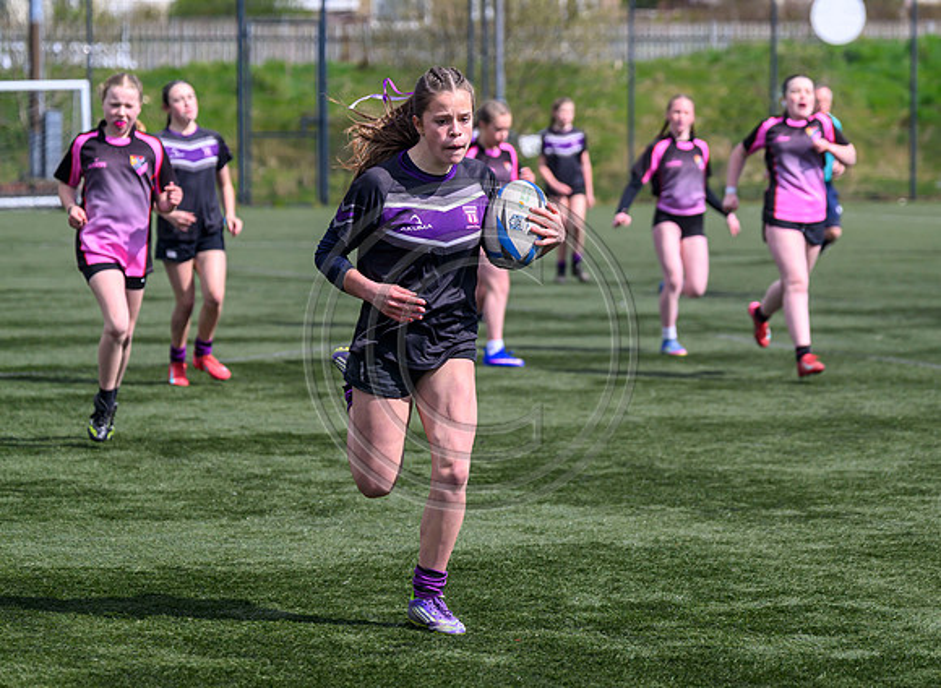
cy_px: 436
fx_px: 4058
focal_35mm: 151
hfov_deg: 13.2
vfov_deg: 9.7
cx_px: 514
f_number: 4
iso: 500
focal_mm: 110
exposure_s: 1/4000
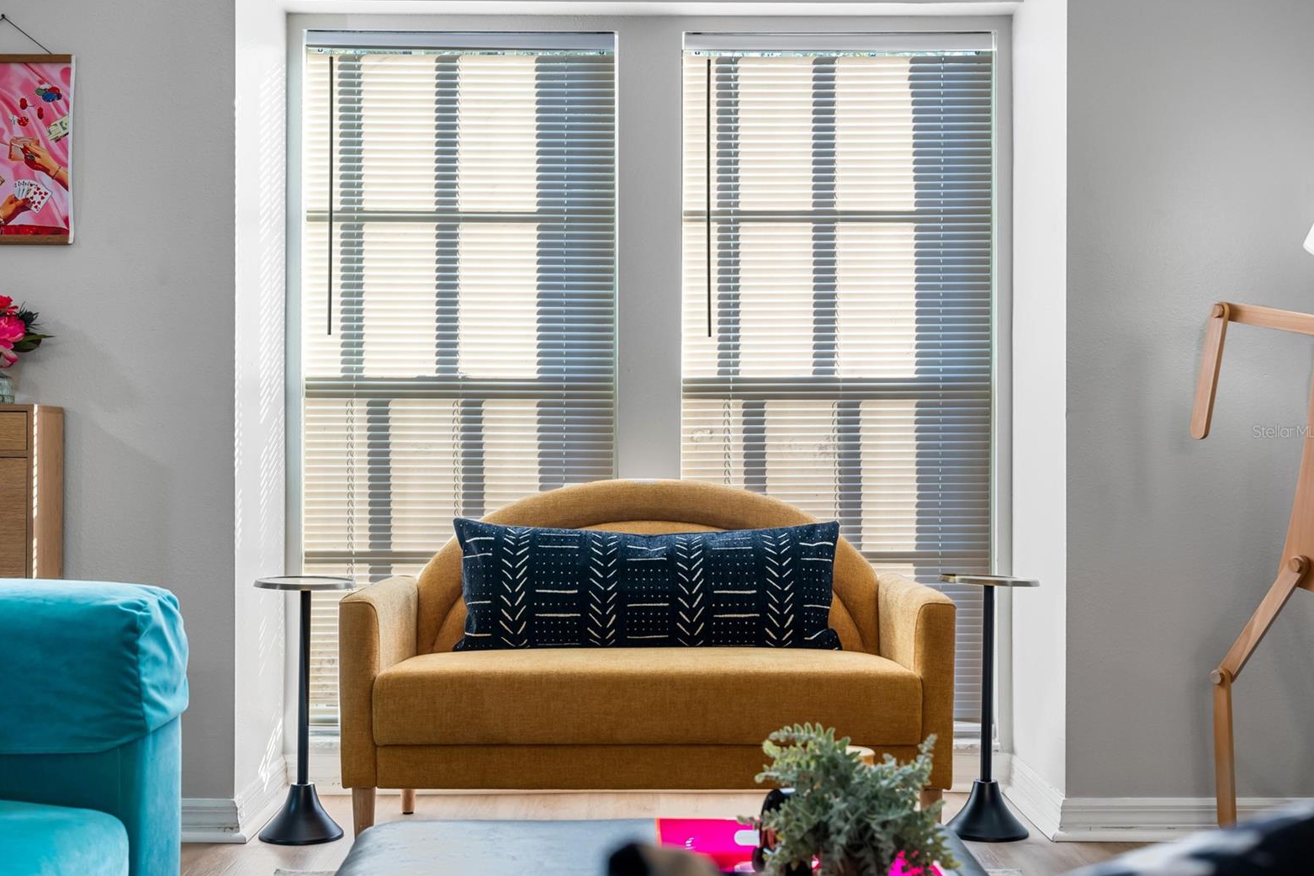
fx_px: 1533
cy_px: 431
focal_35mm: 42
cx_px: 654
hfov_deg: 46.4
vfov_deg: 31.9
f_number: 6.3
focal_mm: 41
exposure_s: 1/125
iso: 250
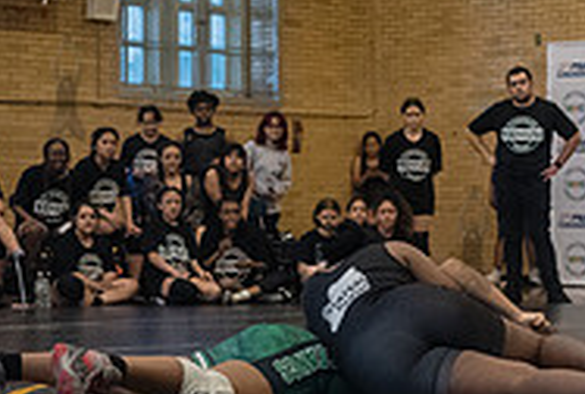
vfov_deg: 11.0
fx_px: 2038
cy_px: 320
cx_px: 336
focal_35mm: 125
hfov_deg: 16.3
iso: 6400
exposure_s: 1/400
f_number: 4
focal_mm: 35
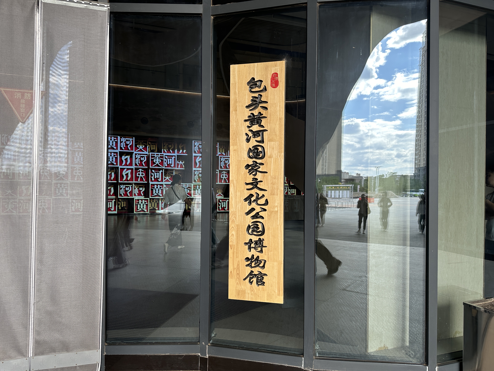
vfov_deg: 56.8
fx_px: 343
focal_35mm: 24
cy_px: 186
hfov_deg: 71.6
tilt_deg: -0.2
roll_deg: -1.4
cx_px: 247
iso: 80
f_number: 1.78
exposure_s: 1/267
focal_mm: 6.86
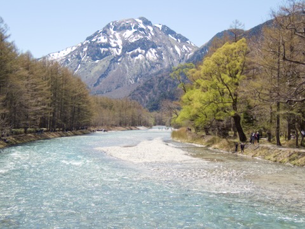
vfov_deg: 23.7
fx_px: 546
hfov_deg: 31.2
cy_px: 114
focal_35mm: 62
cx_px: 152
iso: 100
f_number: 5
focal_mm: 11.09
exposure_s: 1/320
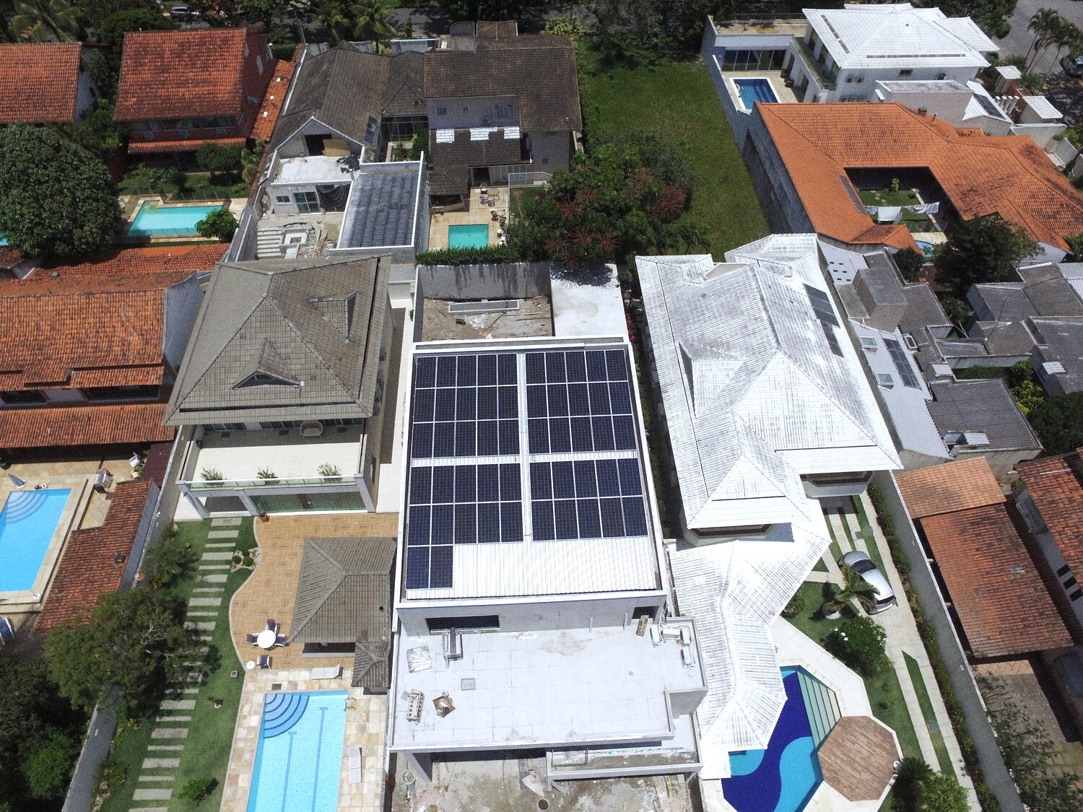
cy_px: 406
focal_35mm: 20
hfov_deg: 81.7
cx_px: 542
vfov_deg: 66.0
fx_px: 626
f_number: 2.8
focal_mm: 3.61
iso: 100
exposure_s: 1/3472
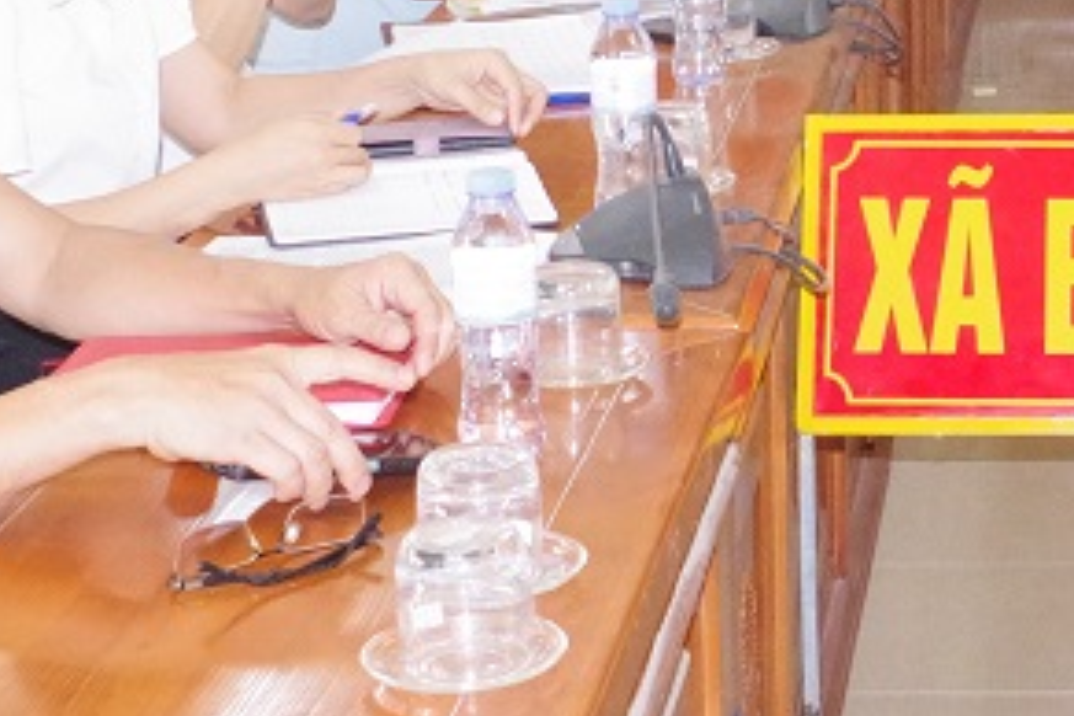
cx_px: 1155
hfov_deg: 19.1
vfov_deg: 12.9
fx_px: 3073
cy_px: -203
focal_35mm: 103
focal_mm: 20
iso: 6400
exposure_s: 1/125
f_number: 5.6
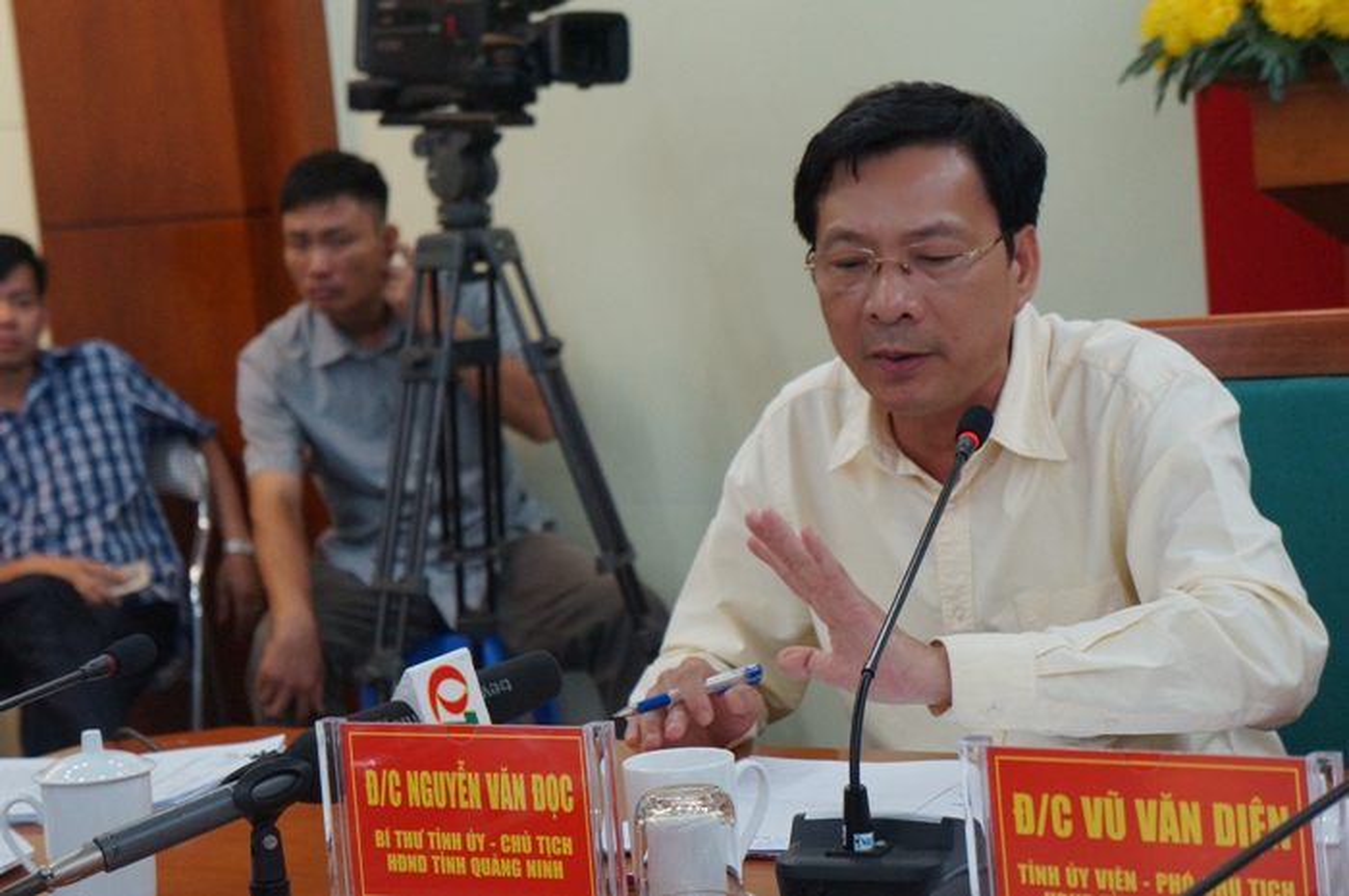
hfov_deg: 24.6
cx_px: 674
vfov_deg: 16.5
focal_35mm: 82
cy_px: 448
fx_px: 3088
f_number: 5.6
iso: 2500
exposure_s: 1/100
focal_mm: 55
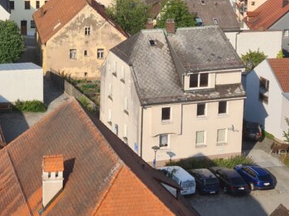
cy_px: 19
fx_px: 735
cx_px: 64
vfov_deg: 16.5
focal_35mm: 88
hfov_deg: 22.0
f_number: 2
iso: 25
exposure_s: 1/884
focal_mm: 5.9
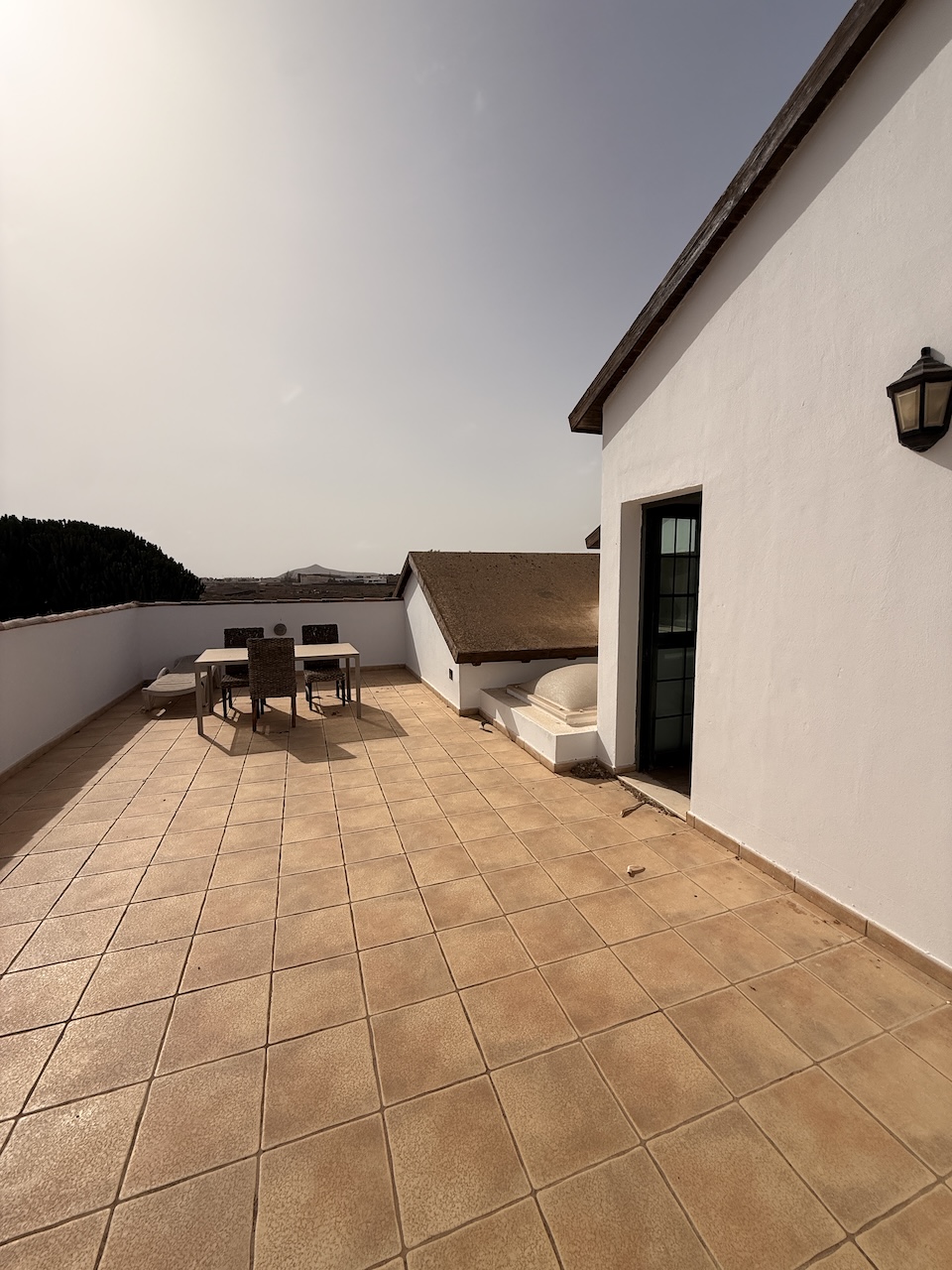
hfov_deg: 85.7
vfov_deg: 102.1
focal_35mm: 14
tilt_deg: -5.8
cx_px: 476
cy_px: 635
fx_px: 513
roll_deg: -0.3
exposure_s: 1/6173
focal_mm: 2.22
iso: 50
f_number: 2.2
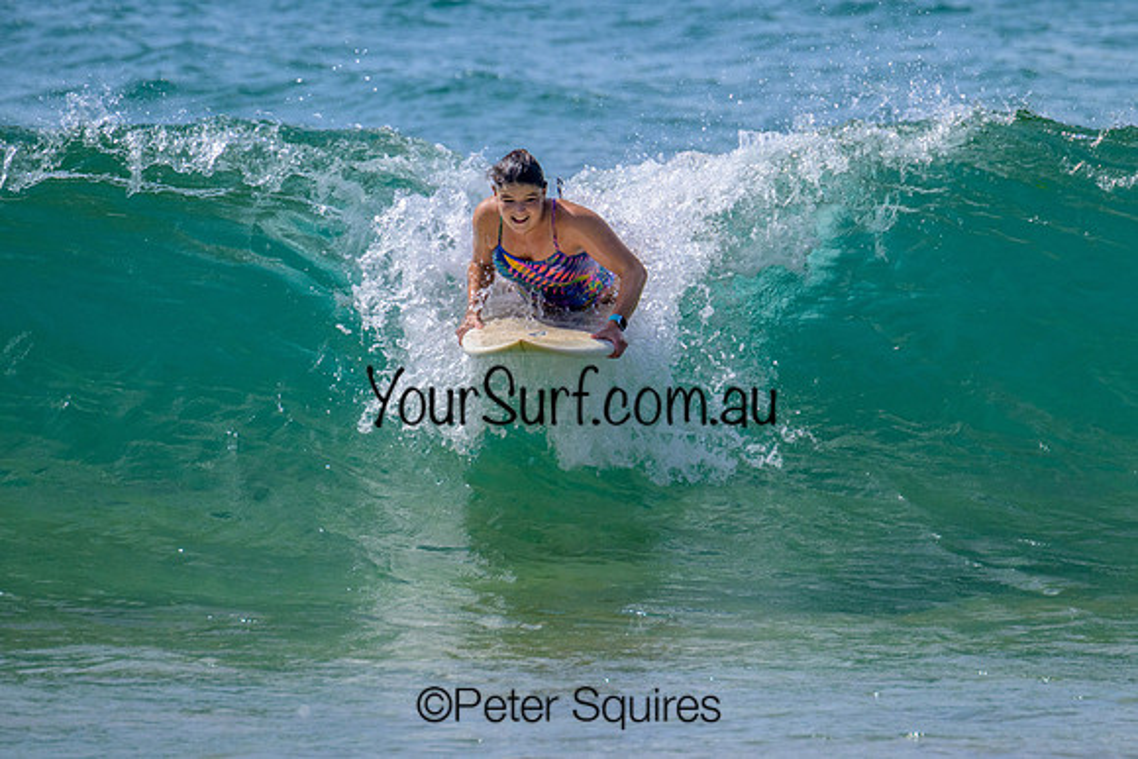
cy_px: 341
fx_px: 27589
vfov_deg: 1.6
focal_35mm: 873
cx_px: 648
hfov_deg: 2.4
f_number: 11
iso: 1000
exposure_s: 1/2000
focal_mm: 660
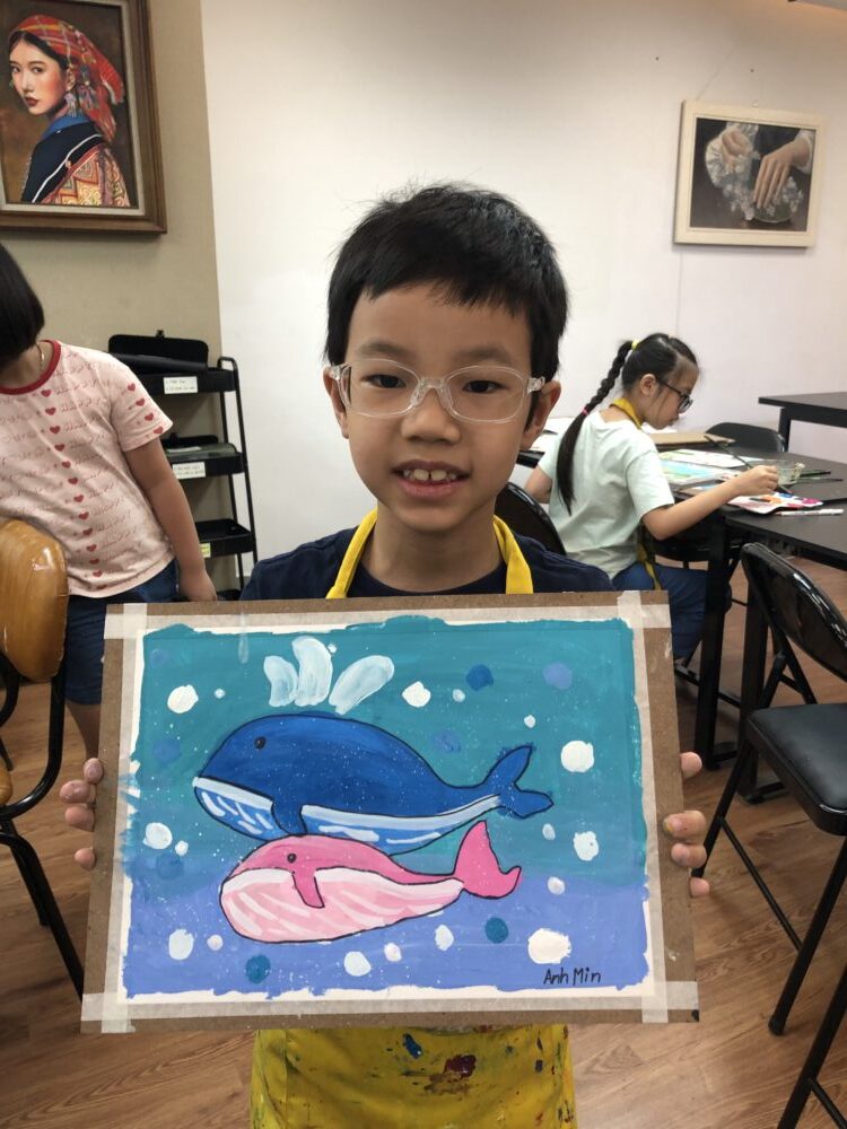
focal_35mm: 28
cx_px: 424
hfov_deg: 49.7
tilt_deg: -14.9
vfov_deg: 63.4
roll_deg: -0.6
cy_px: 564
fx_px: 913
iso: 25
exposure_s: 1/30
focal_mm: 3.99
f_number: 1.8
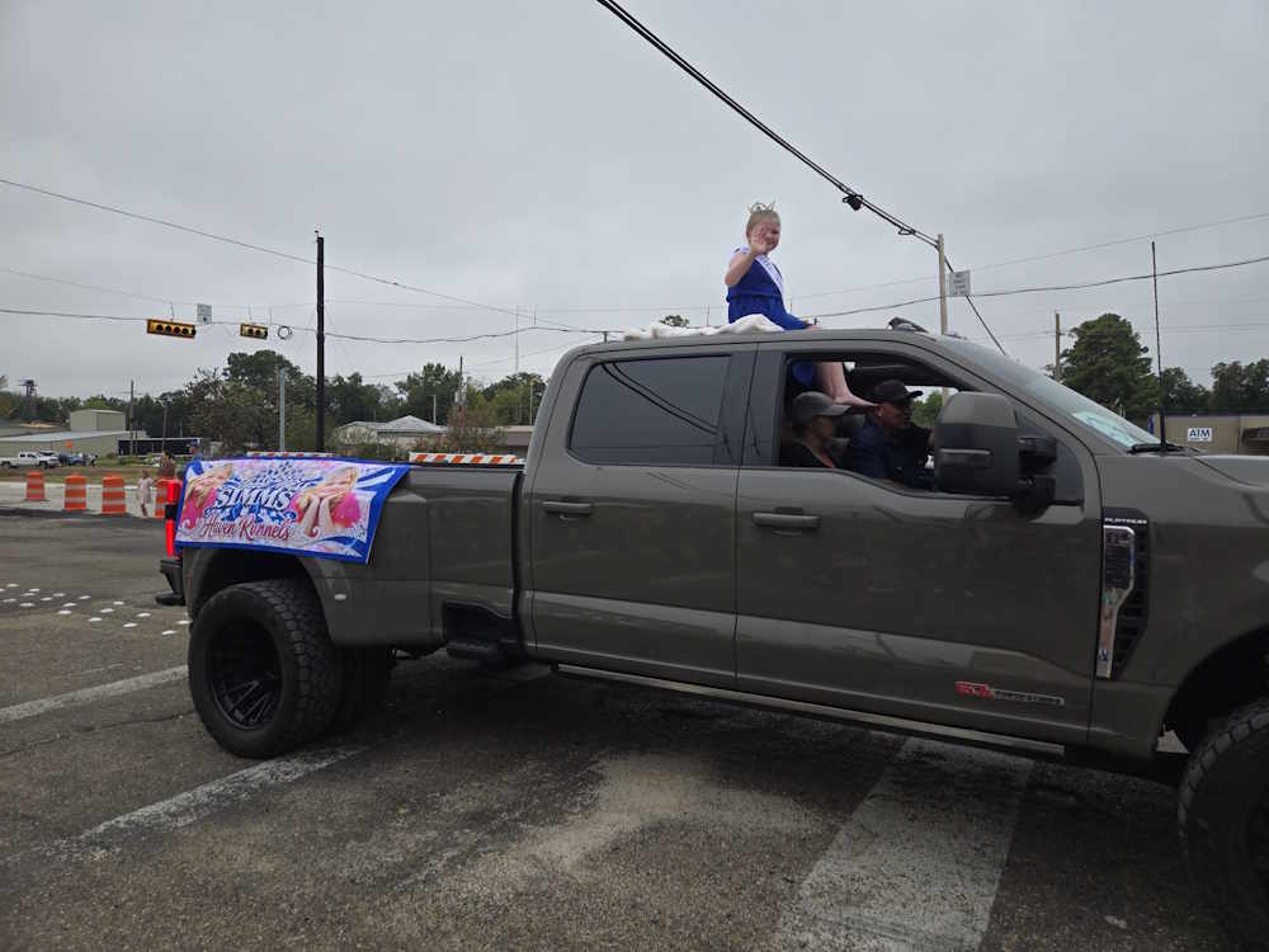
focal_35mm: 23
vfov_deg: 58.9
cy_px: 476
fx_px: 843
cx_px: 634
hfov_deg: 73.9
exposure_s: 1/914
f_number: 1.8
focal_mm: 5.4
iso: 25
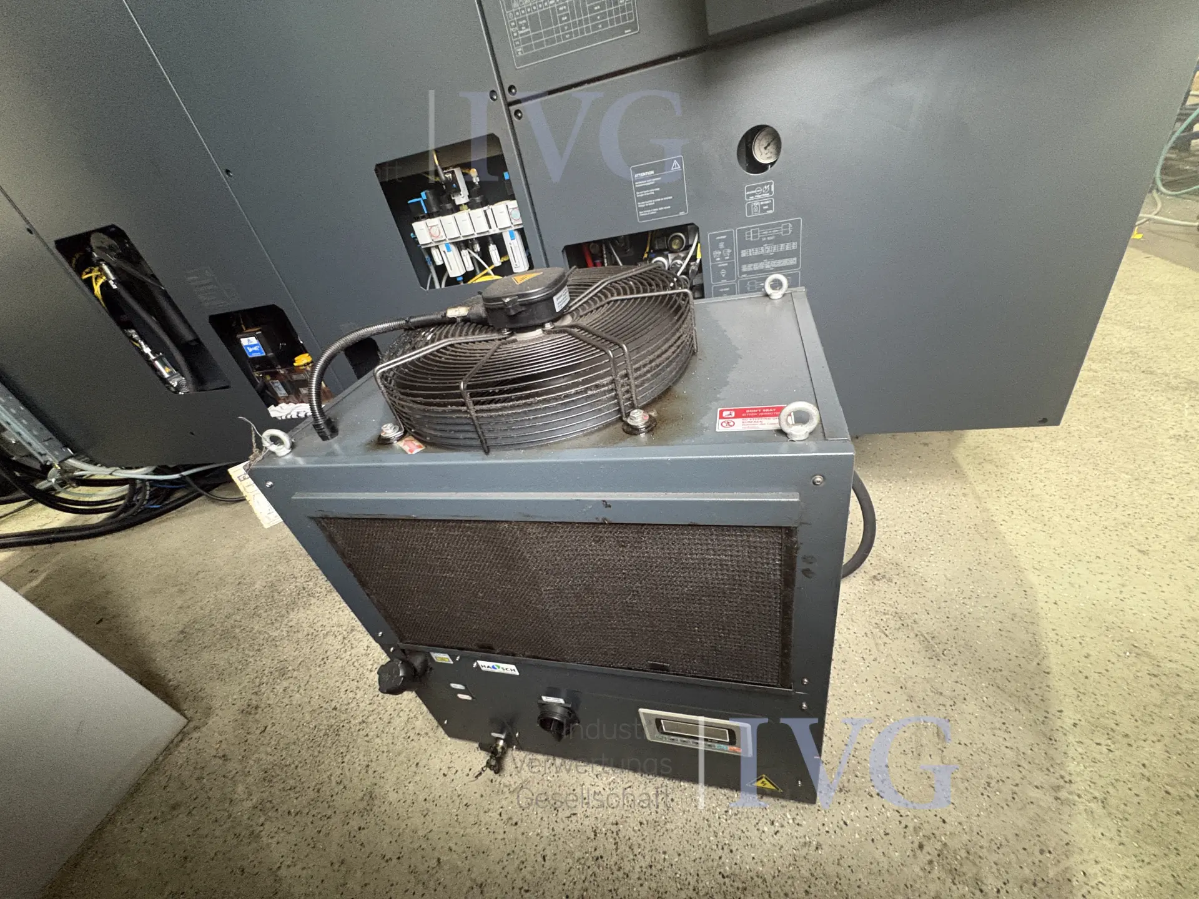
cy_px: 450
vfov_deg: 85.7
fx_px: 485
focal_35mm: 14
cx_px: 600
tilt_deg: -32.8
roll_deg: +14.0
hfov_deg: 102.1
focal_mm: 2.22
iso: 500
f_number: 2.2
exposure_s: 1/50
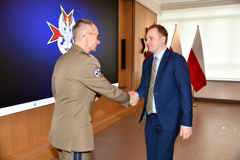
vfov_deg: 42.3
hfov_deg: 60.3
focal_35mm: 31
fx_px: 207
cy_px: 80
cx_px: 120
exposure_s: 1/60
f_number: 4
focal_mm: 31
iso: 400
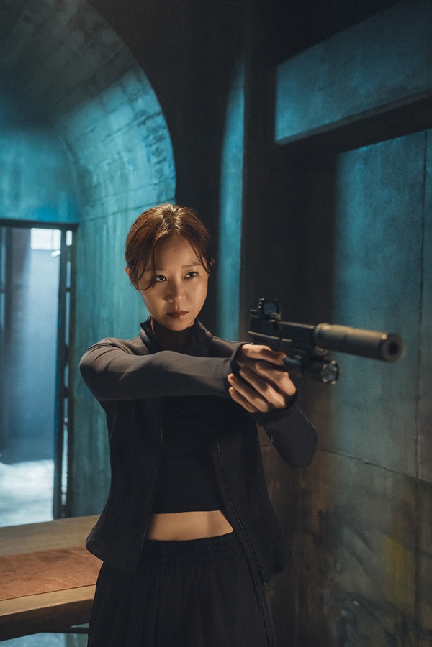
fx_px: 792
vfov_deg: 44.5
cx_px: 216
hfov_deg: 30.5
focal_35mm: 44
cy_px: 324
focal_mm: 44
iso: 4000
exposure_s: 1/125
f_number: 4
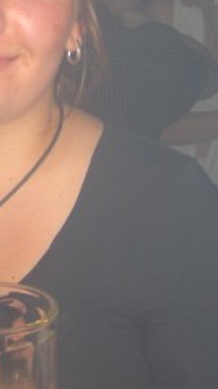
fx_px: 1050
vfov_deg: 20.8
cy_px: 116
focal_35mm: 102
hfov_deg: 11.7
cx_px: -14
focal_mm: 7.9
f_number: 2.8
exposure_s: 1/60
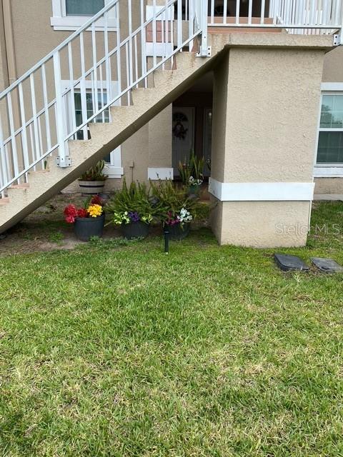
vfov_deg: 67.3
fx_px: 344
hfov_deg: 53.1
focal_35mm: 26
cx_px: 172
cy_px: 228
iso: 32
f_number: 1.8
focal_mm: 4.25
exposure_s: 1/973
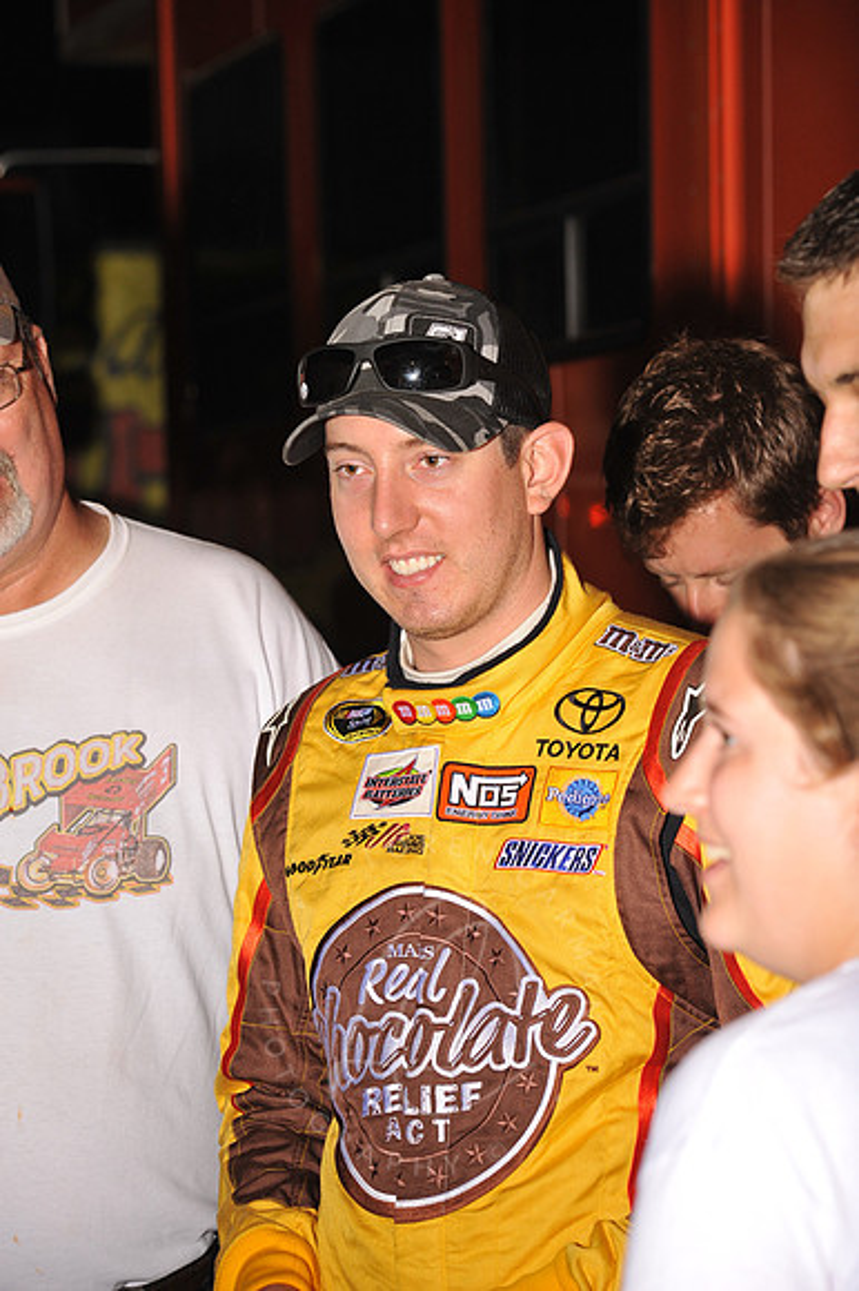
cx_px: 430
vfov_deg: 14.2
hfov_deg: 9.5
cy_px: 646
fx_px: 5196
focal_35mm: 145
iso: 640
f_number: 9
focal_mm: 145
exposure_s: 1/320
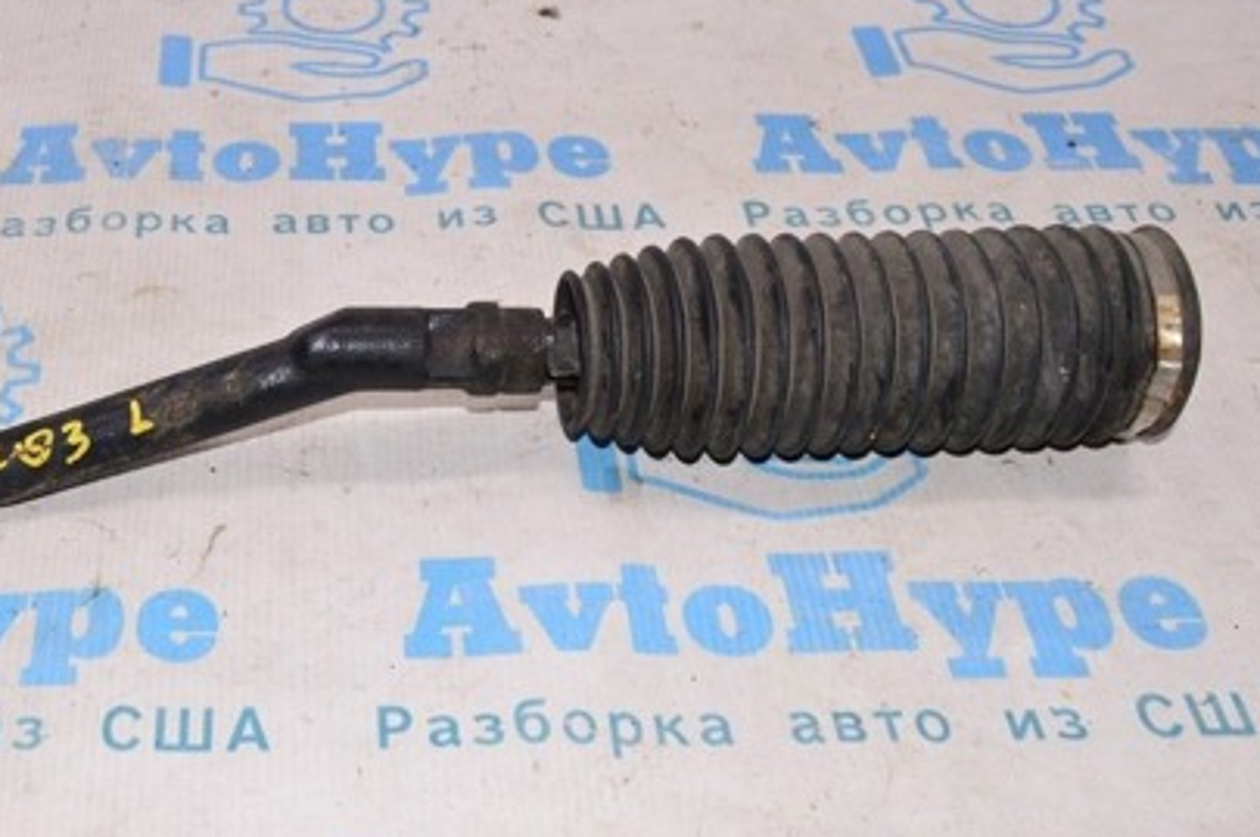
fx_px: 1741
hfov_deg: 38.5
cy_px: 422
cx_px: 280
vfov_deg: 27.0
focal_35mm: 50
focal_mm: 21
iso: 1600
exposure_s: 1/200
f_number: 8
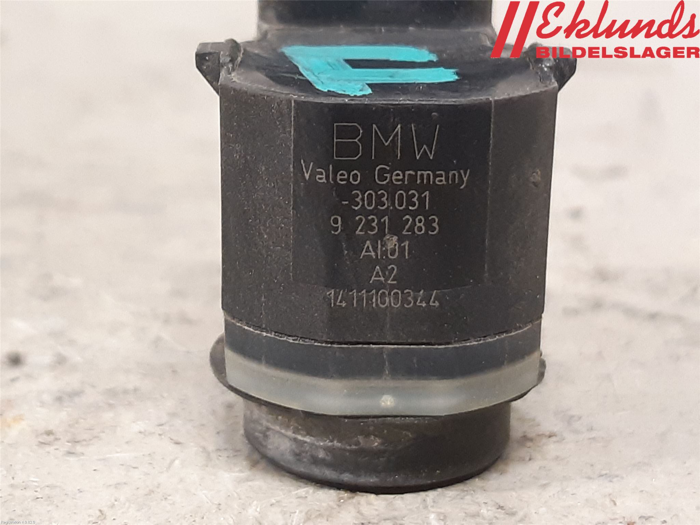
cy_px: 262
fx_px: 526
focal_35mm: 26
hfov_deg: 67.3
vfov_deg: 53.1
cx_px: 350
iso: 200
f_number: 1.7
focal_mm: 3.93
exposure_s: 1/25
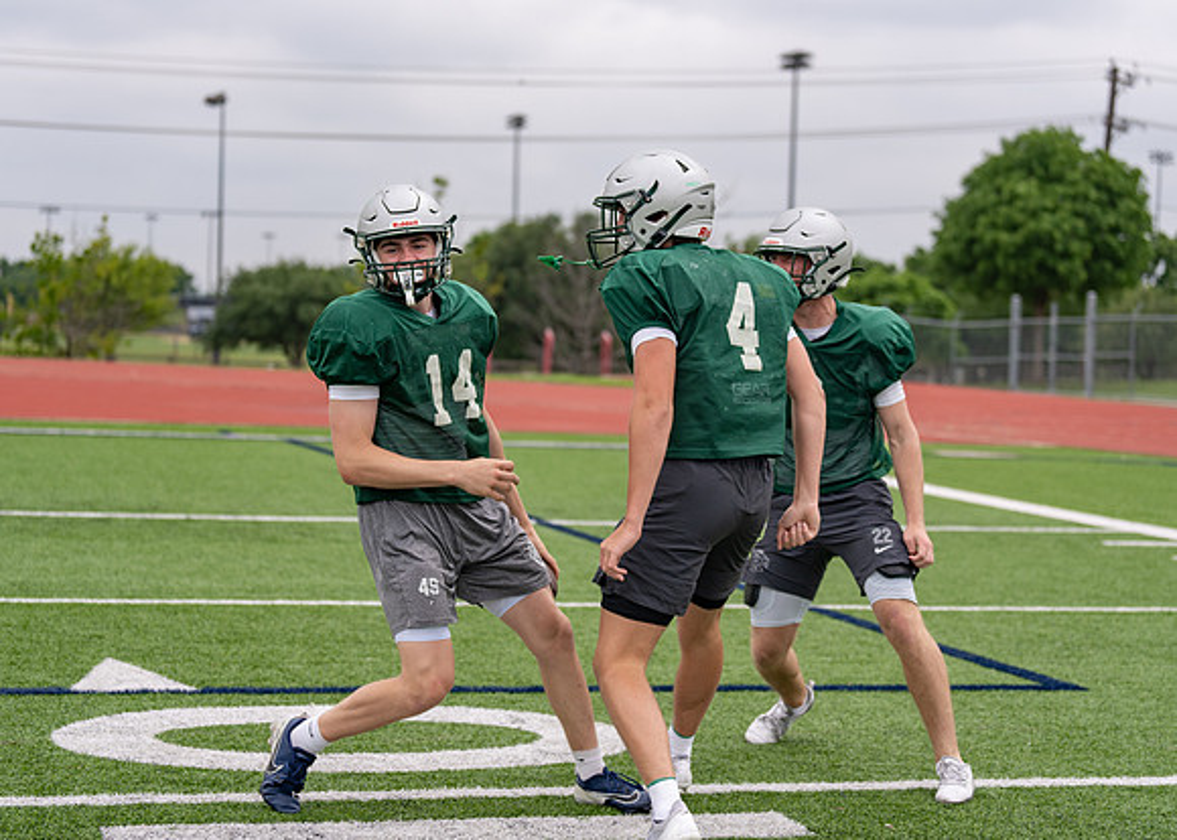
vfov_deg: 19.1
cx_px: 588
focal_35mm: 75
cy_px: 420
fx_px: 2491
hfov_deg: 26.6
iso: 160
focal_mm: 70
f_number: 2.8
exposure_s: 1/2500
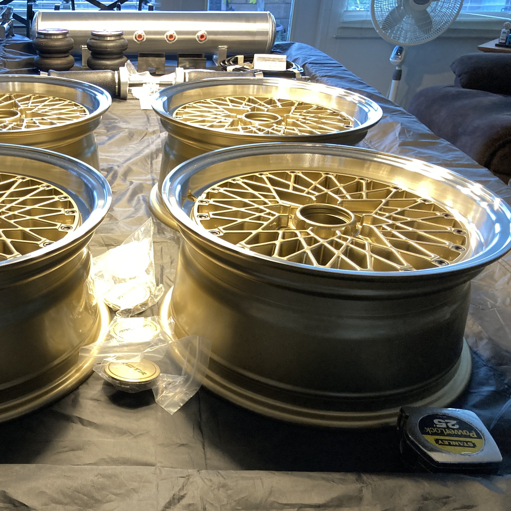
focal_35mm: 38
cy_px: 273
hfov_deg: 42.5
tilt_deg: -29.6
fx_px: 635
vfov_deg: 43.8
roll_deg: -0.4
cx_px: 126
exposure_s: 1/60
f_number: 1.8
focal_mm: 3.99
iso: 200
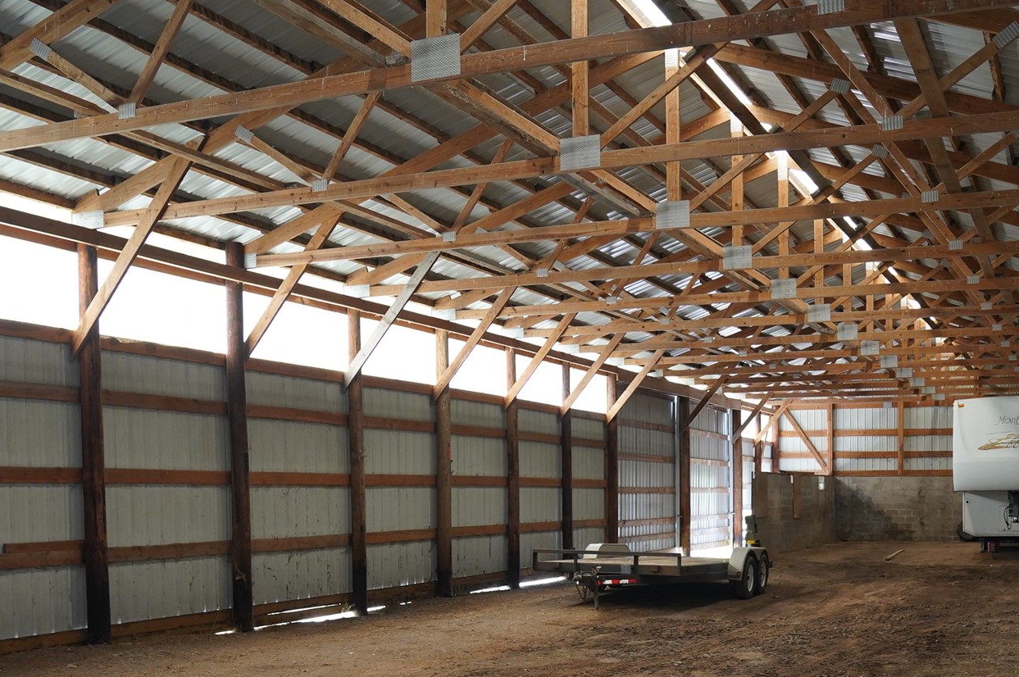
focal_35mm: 42
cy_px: 574
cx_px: 624
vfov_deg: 30.8
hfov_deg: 46.1
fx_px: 1188
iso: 1600
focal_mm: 24
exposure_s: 1/160
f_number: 2.8
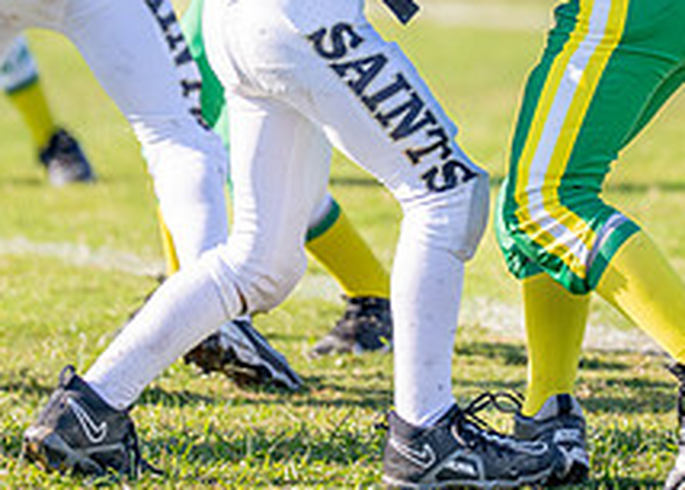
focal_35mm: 759
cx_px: 501
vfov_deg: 1.9
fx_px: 14771
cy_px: -35
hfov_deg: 2.7
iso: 250
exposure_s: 1/2500
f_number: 2.8
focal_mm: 200
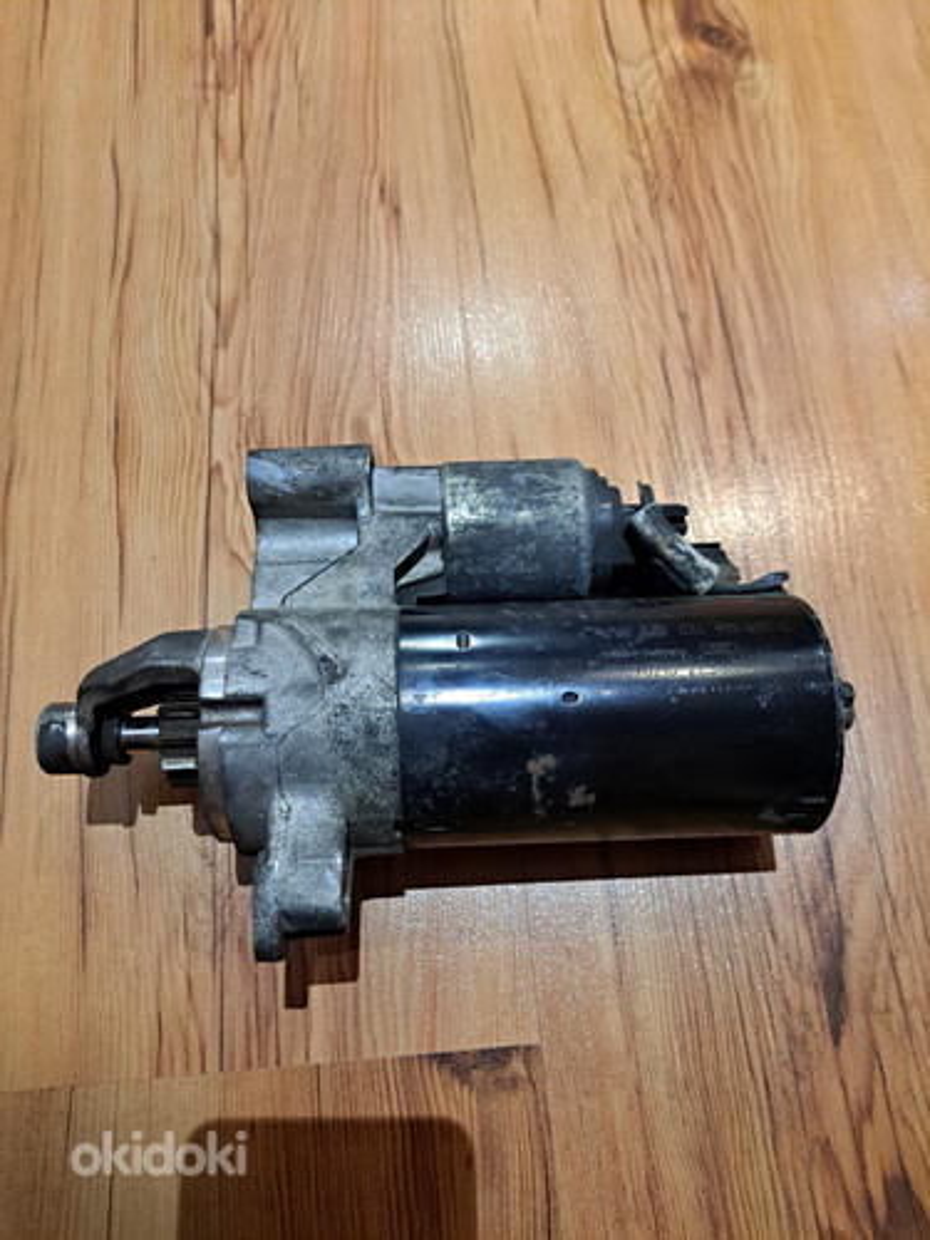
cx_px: 465
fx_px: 860
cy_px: 620
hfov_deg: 56.8
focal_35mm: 24
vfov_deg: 71.6
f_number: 1.8
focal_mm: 5.23
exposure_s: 1/33
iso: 400
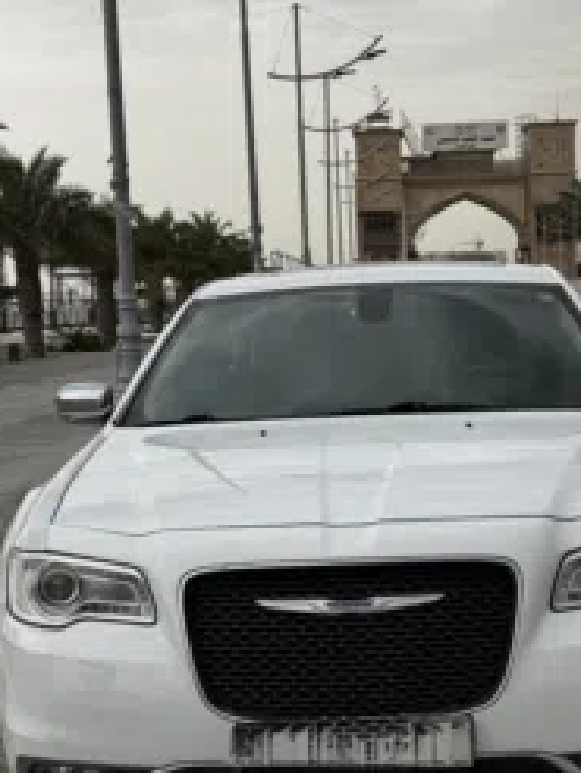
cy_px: 553
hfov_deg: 18.9
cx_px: 386
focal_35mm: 78
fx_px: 1743
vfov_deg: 24.8
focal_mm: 6.76
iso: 64
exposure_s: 1/2611
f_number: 1.78
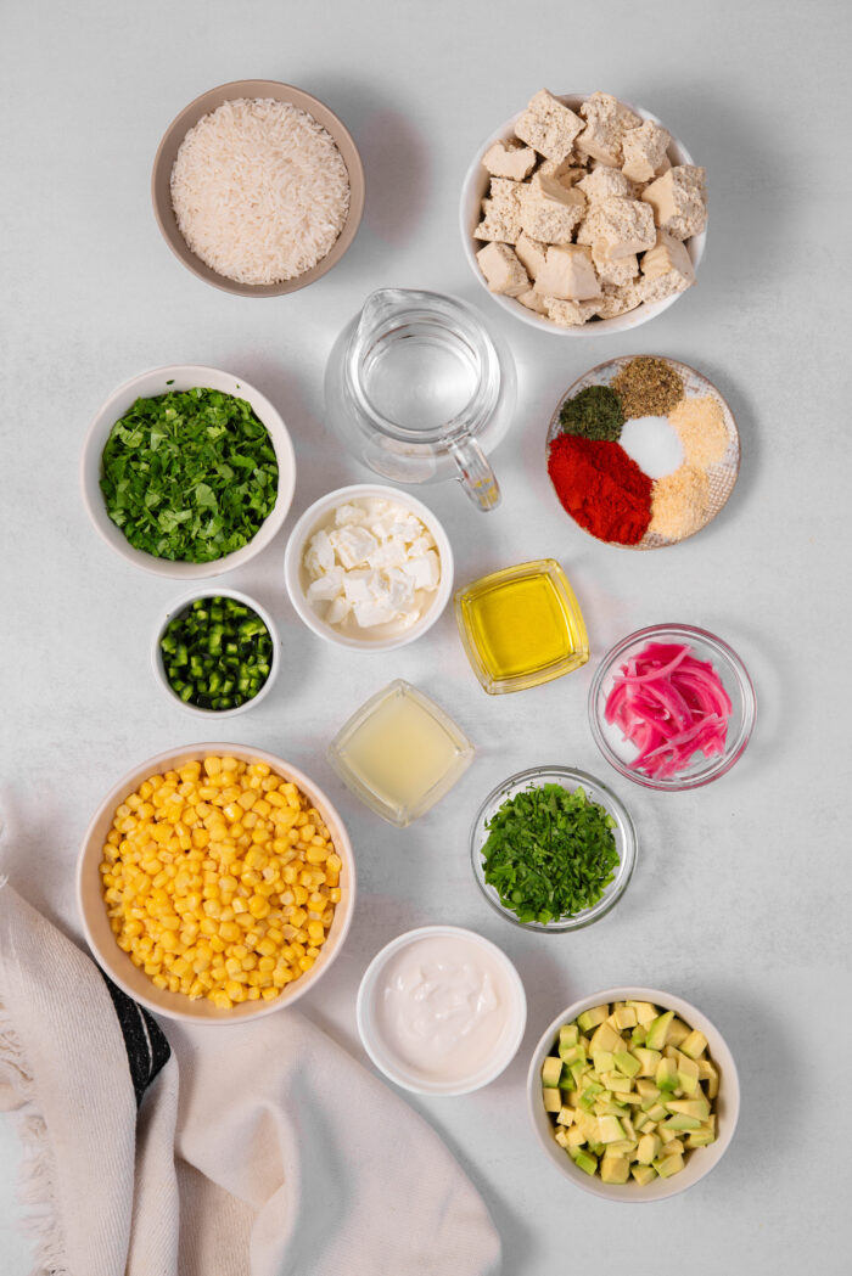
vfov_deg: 33.4
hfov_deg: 22.6
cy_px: 638
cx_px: 426
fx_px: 2128
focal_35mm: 60
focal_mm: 60
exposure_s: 1/10
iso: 100
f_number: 8
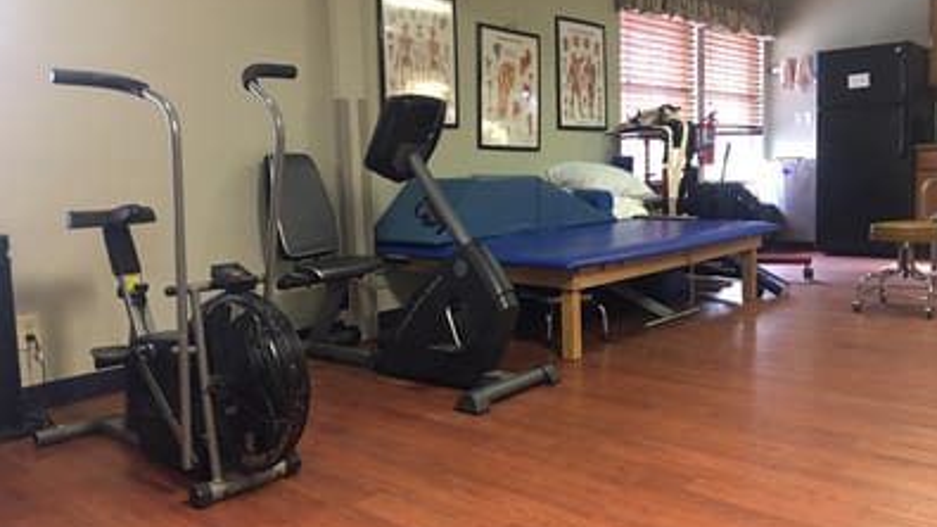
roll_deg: +1.2
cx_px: 472
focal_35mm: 32
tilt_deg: -5.4
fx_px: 795
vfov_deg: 36.6
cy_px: 249
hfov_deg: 61.0
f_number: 2.2
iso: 100
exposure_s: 1/10
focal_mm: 4.15
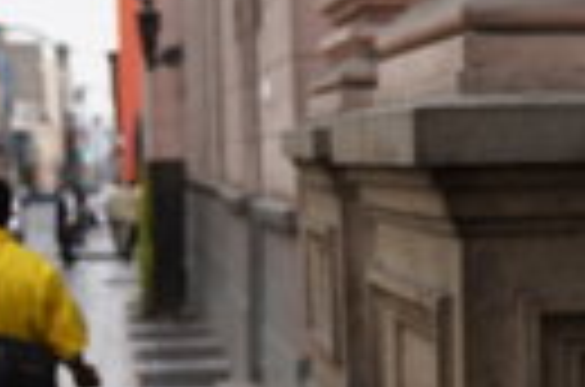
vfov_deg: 8.4
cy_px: 382
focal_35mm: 162
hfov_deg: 12.3
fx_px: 2619
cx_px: 774
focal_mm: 35
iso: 160
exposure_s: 1/160
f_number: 4.5
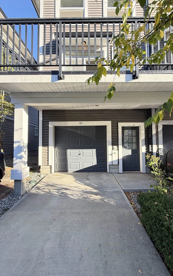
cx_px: 91
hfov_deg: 74.8
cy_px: 137
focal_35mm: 15
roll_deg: -0.2
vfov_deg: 101.5
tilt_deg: +3.9
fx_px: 113
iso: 64
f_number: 2.2
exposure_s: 1/257
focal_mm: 2.22
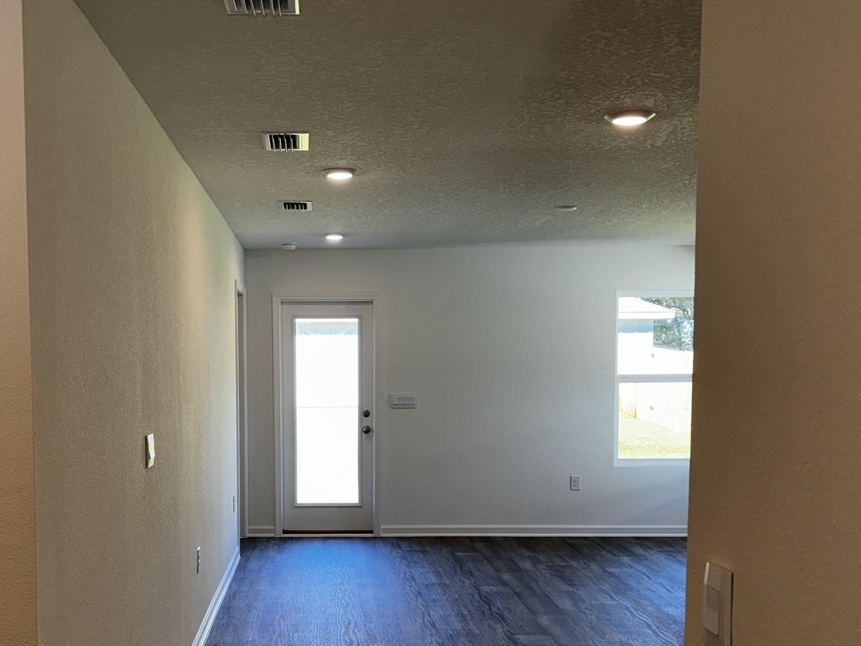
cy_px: 442
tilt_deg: -3.4
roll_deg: +0.2
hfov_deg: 45.3
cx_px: 312
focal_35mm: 41
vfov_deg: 34.7
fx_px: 1020
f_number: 1.6
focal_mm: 5.96
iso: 80
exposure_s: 1/120
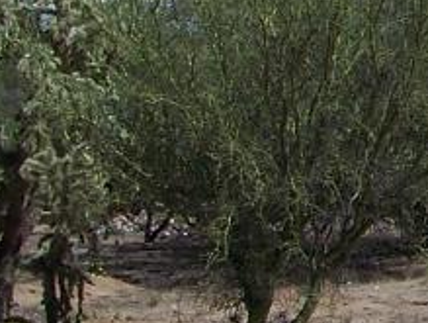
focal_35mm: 210
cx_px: 770
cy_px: -16
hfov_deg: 9.0
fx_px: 2601
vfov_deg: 7.1
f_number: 4
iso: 64
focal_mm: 5.85
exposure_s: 1/1000
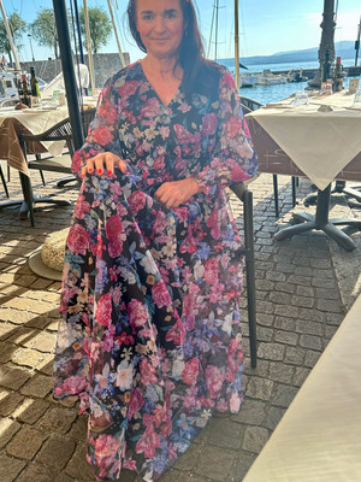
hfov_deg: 46.8
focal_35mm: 30
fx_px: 417
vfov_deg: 60.0
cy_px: 239
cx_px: 186
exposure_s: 1/1083
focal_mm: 6.86
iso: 80
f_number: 1.78
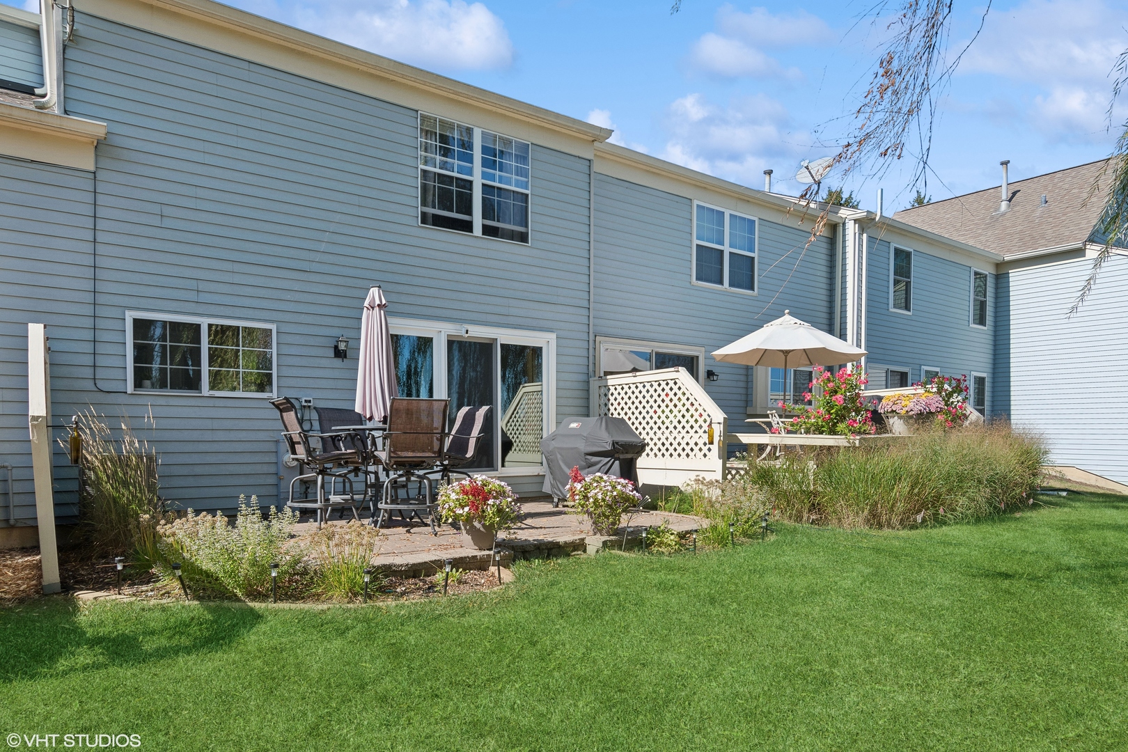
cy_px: 376
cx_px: 564
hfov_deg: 81.2
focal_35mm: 21
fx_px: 658
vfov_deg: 59.5
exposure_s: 1/400
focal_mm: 14
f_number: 8
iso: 250
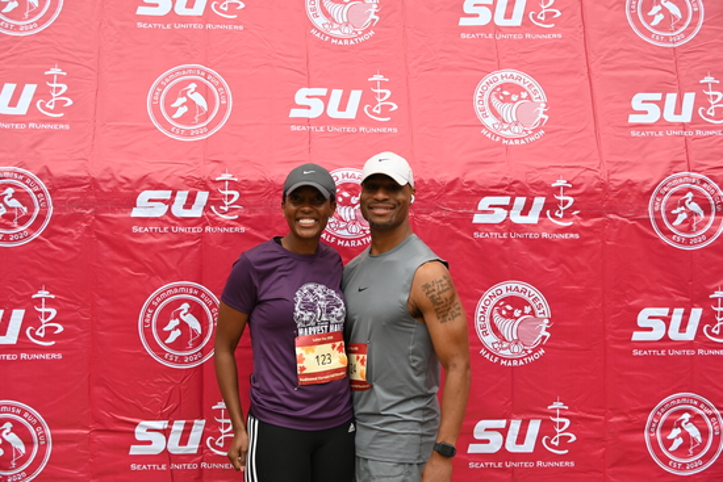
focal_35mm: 48
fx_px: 964
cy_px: 241
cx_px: 362
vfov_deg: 28.1
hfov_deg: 41.1
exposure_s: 1/125
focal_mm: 48
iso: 640
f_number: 5.3
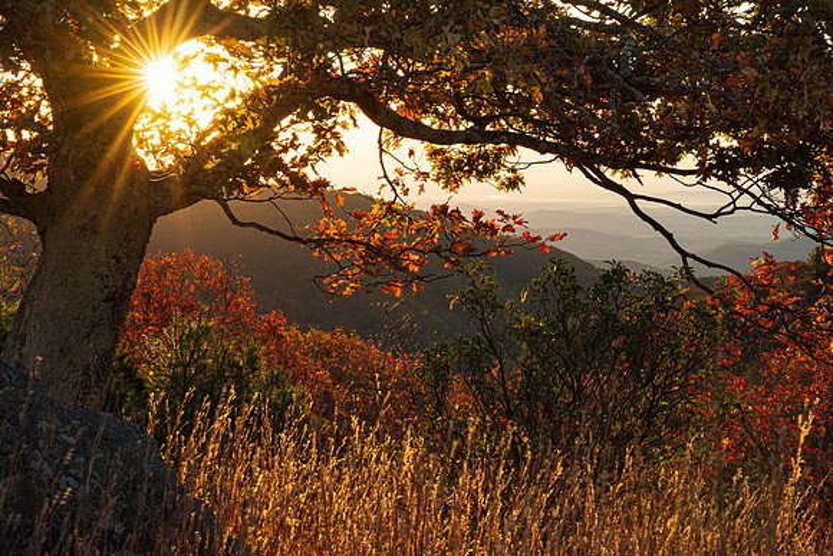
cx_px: 435
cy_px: 266
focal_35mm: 78
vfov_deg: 17.4
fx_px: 1813
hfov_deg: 25.9
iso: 800
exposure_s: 1/20
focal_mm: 75
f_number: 22
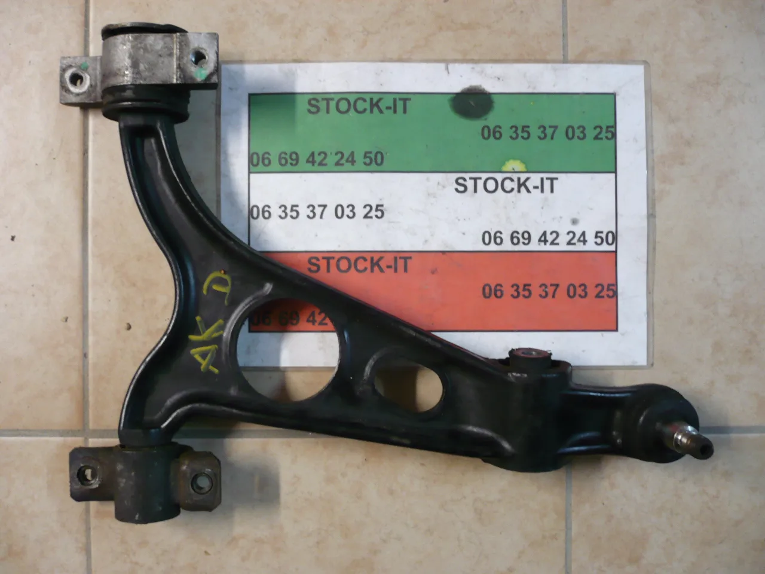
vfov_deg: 40.7
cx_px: 382
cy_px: 287
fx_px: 773
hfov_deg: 52.6
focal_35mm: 35
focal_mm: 5.8
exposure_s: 1/8
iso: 200
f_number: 2.8
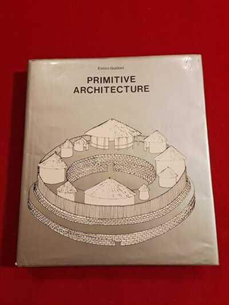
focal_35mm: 25
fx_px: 220
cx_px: 114
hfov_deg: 54.9
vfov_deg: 69.4
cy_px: 152
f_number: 1.8
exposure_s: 1/50
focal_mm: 4.65
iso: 320
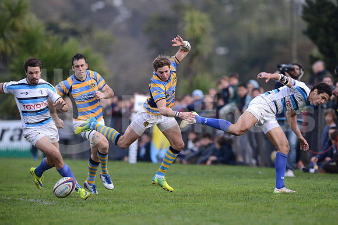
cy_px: 112
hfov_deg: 4.9
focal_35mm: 420
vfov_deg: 3.3
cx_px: 169
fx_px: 3944
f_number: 4
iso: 800
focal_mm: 420
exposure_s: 1/1250
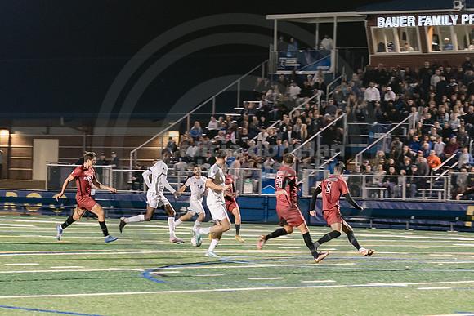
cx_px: 134
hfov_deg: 11.1
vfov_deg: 7.4
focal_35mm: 184
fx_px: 2429
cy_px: 209
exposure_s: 1/160
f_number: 4
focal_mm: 70
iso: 2500
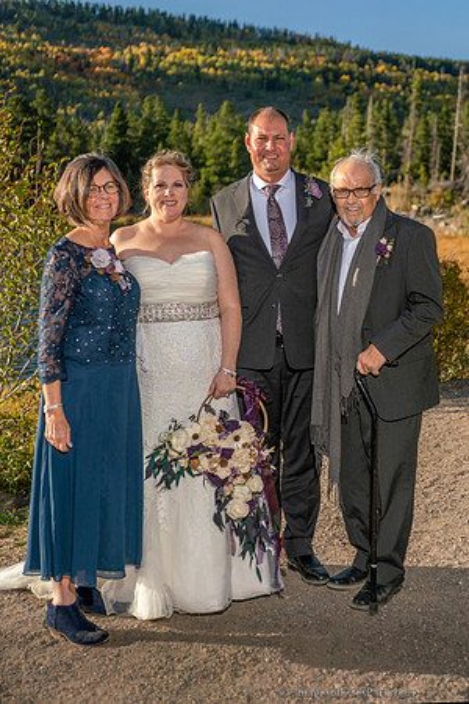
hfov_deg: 29.9
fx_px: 879
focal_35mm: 45
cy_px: 352
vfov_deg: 43.6
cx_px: 234
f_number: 2.8
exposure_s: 1/4000
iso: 250
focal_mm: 45
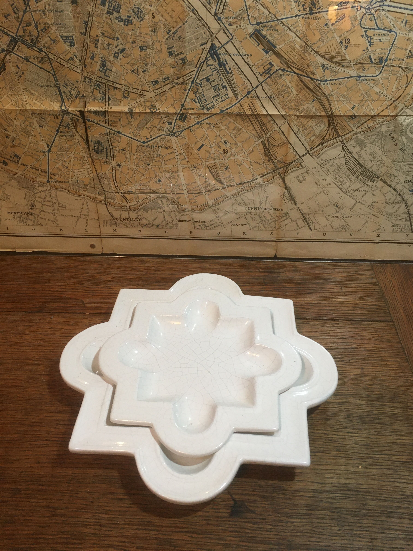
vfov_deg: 61.7
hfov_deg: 48.2
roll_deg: -1.5
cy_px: 276
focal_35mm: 29
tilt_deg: -39.5
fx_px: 461
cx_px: 206
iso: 100
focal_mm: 4.15
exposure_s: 1/33
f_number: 2.2
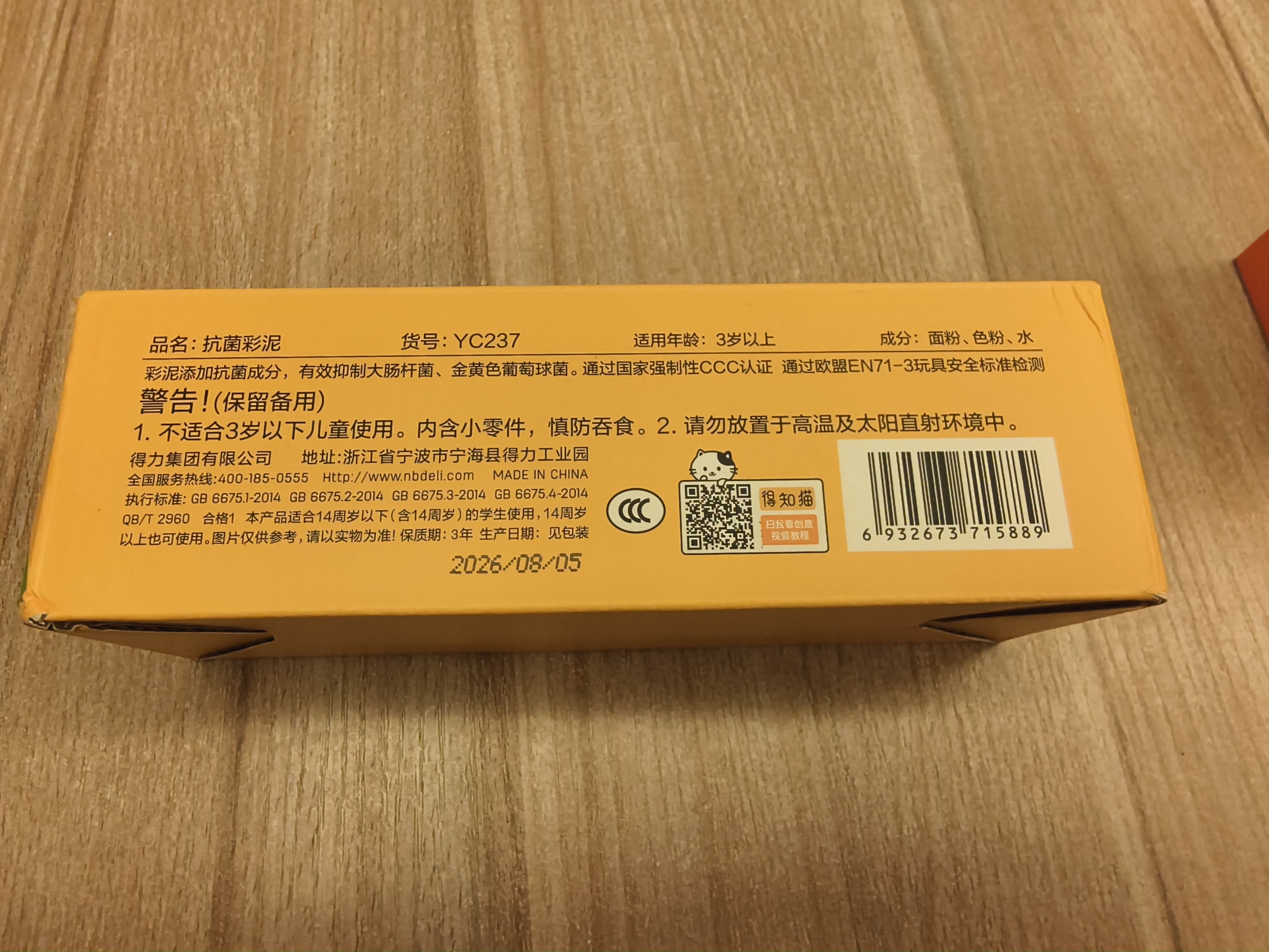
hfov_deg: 69.4
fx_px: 916
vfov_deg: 54.9
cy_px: 476
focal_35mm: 25
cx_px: 634
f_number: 2
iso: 646
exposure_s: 1/33.3
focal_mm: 2.32
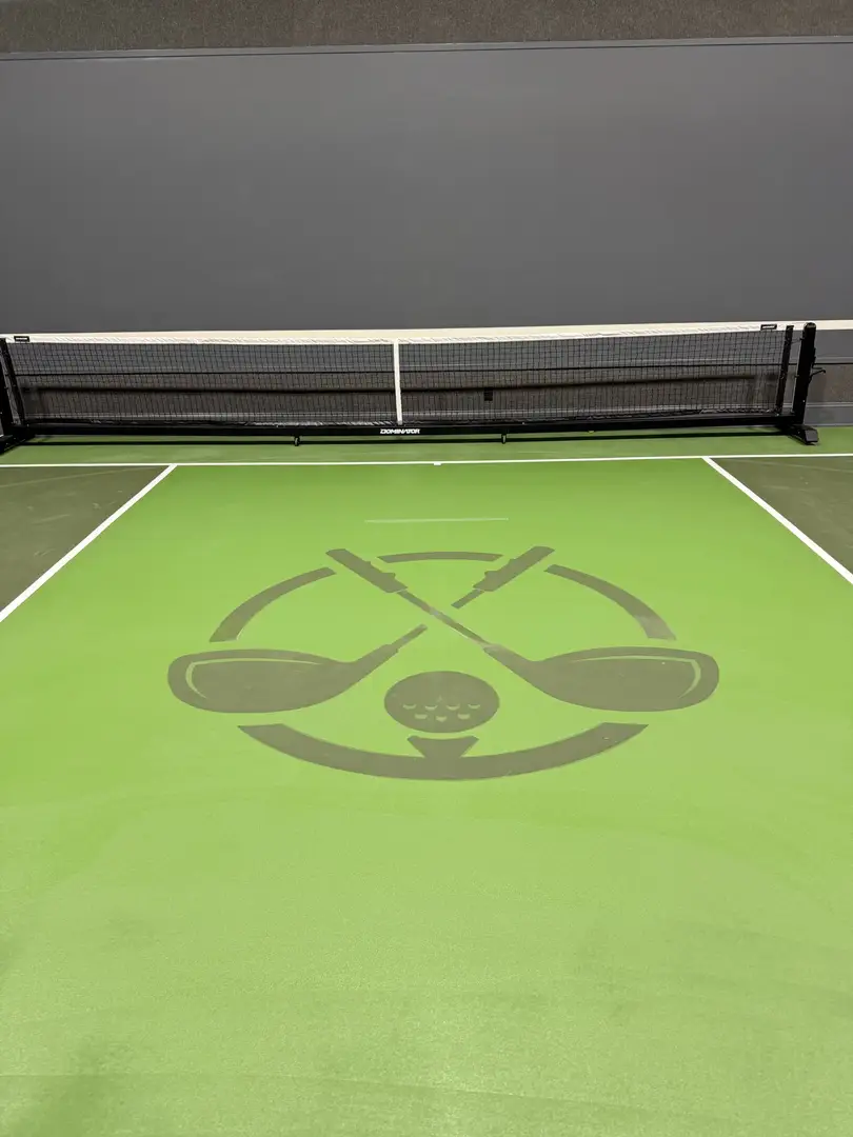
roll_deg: +0.7
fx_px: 789
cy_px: 568
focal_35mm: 24
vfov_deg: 71.6
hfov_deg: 56.8
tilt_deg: -22.2
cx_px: 426
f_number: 1.78
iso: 250
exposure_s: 1/60
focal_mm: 6.76
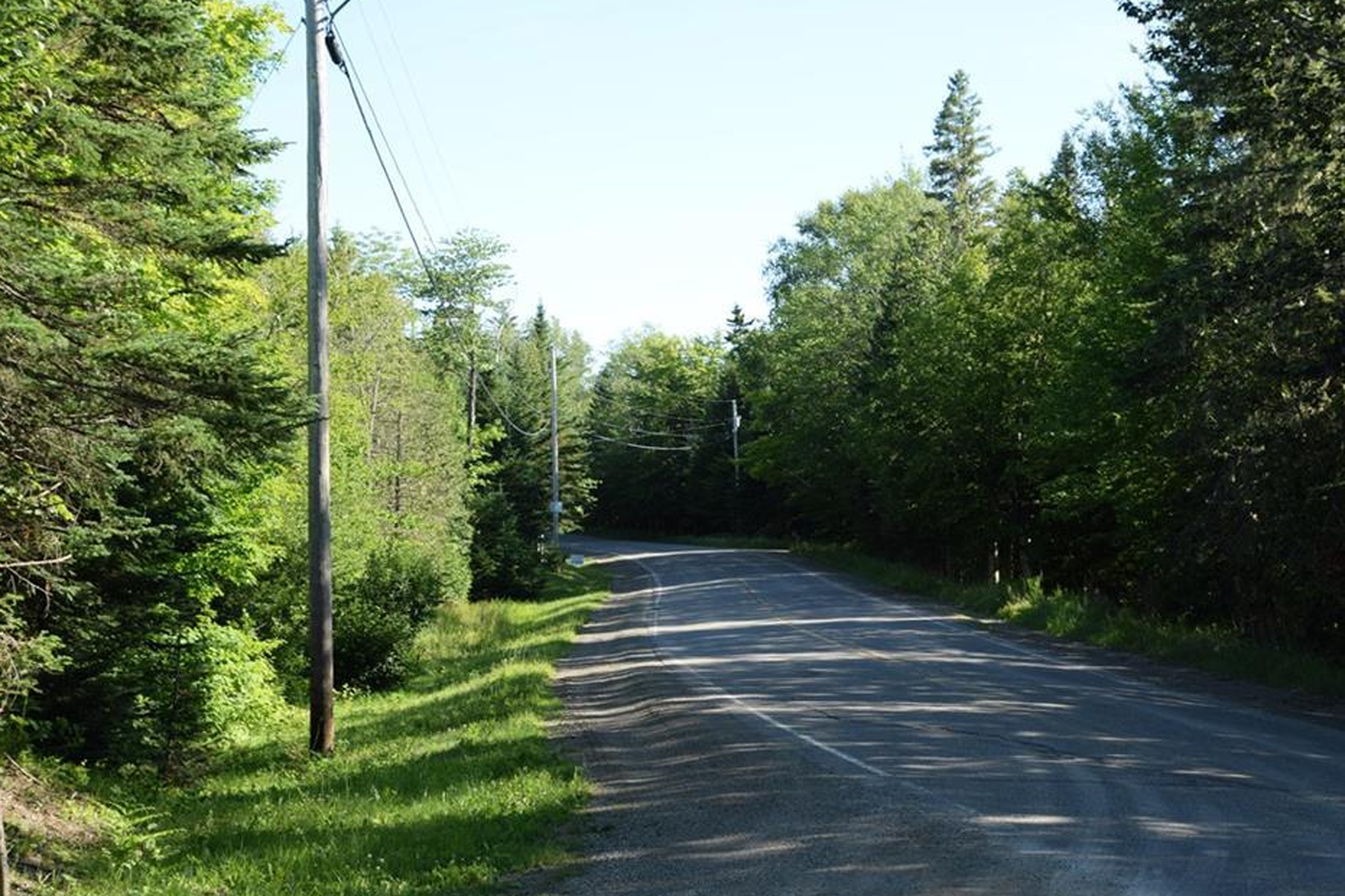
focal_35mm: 66
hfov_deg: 30.5
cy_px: 449
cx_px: 722
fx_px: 2465
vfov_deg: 20.6
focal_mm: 40
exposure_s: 1/125
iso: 200
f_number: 6.3
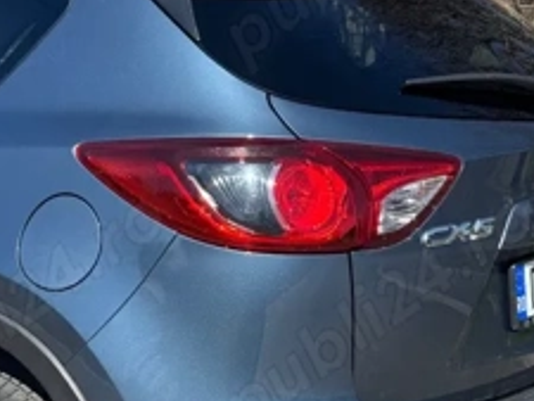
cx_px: 104
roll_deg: +1.4
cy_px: 325
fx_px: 988
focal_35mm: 64
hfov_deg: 29.5
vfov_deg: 22.6
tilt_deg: -15.2
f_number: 1.78
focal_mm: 6.76
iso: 80
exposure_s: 1/2331
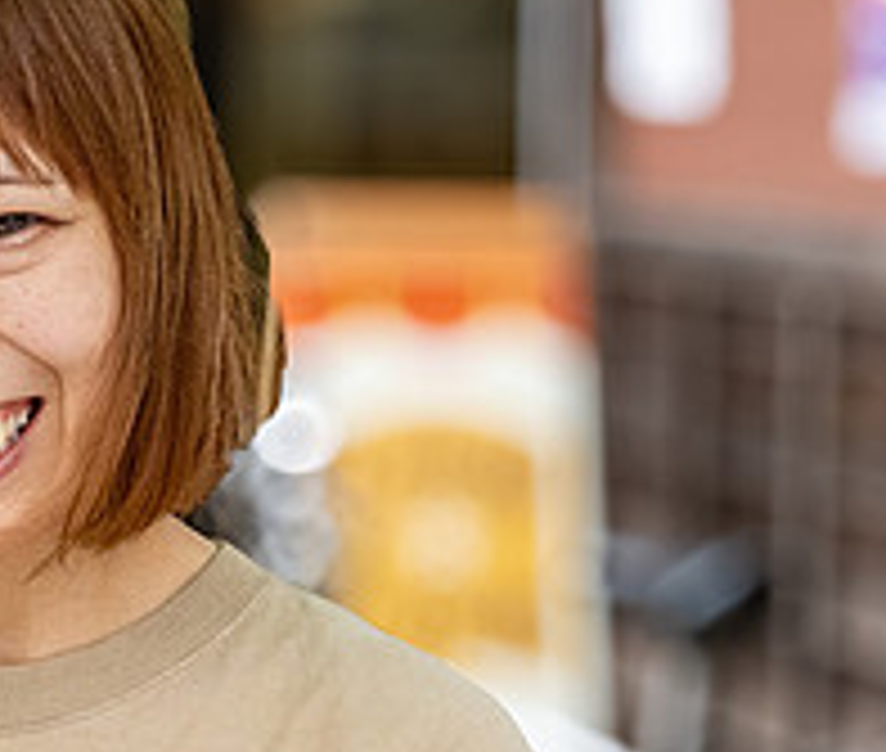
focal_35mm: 223
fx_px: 5986
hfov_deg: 8.5
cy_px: 243
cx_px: 283
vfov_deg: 7.2
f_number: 8
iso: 2200
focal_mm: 55
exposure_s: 1/500
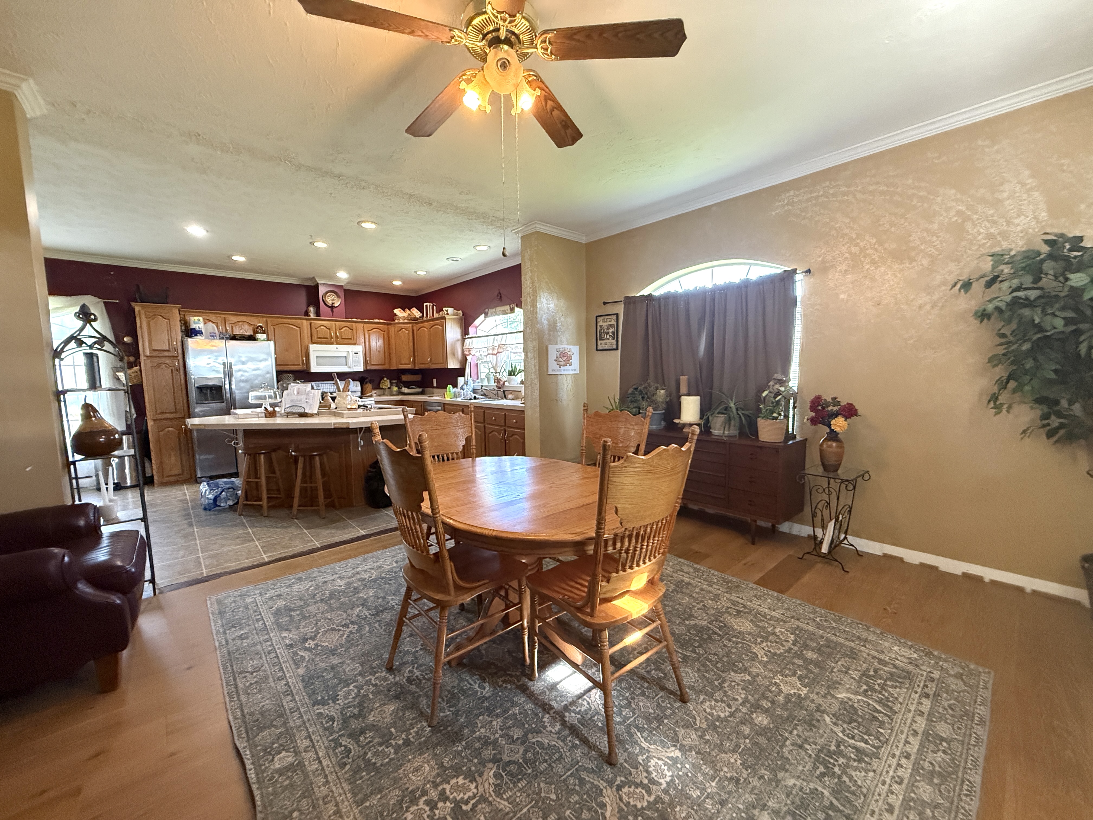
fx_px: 442
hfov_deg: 102.1
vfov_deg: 85.7
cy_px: 410
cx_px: 546
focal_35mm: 14
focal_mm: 2.22
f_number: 2.2
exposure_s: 1/120
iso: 640
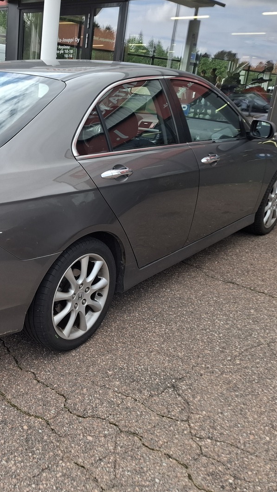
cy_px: 244
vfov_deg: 58.0
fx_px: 444
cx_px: 37
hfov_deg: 33.2
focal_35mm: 34
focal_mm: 5.54
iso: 50
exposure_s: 1/317
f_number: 1.8
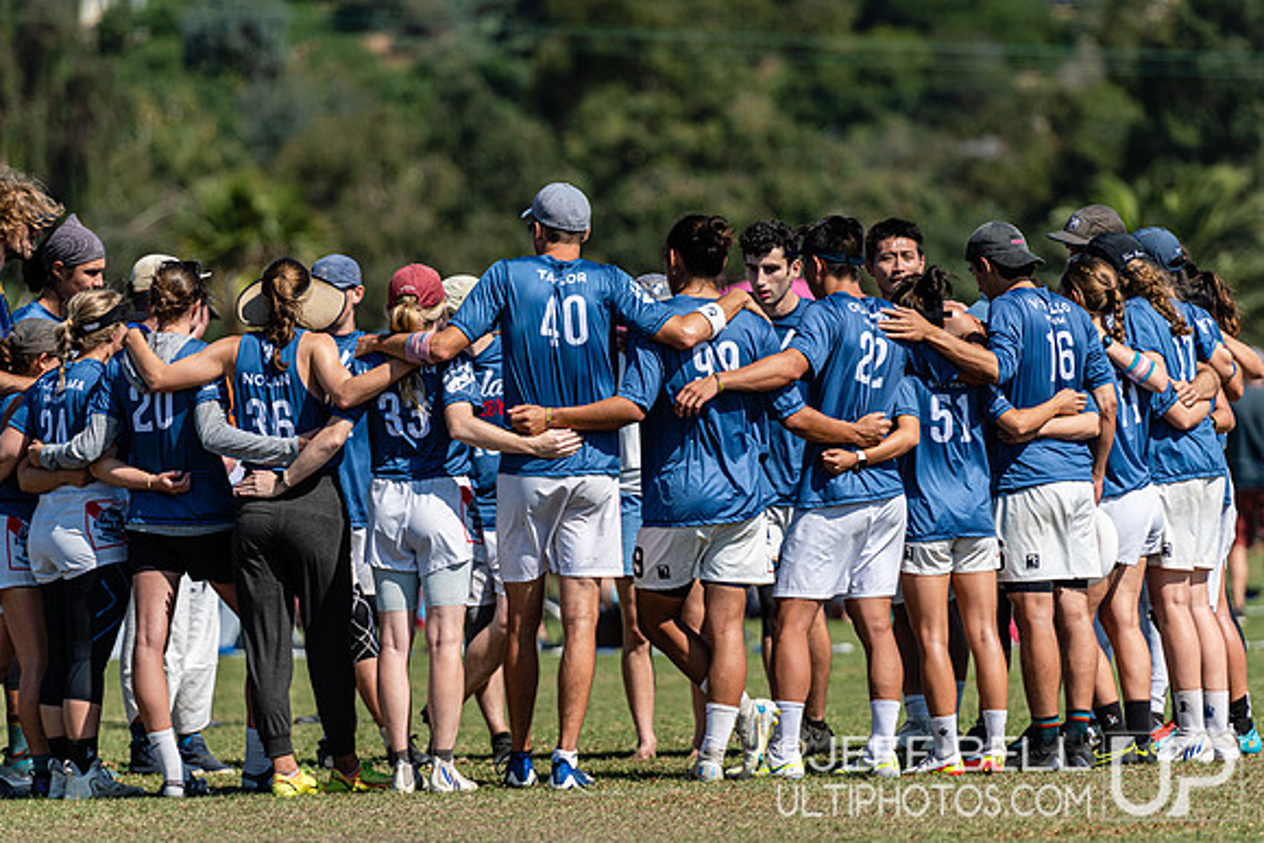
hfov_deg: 6.9
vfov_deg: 4.6
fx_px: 10535
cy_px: 422
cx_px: 632
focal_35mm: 300
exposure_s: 1/3200
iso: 100
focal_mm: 200
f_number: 2.8
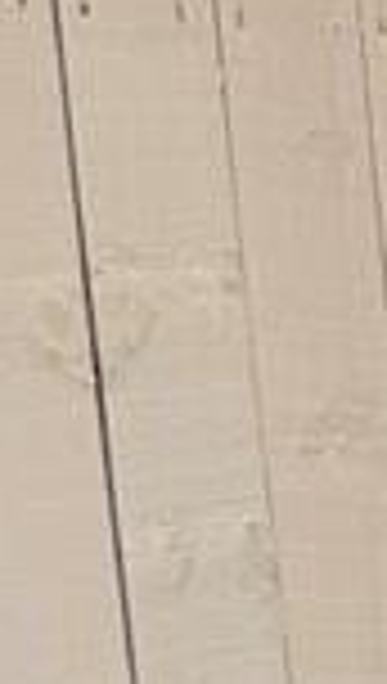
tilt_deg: -11.2
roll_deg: +3.1
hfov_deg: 5.2
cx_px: 1620
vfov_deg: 9.7
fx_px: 3741
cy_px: 1354
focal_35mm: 206
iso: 80
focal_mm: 6.76
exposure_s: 1/2041
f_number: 1.78
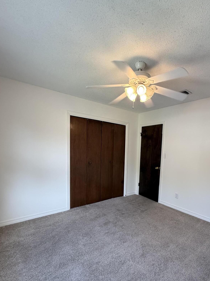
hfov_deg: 70.2
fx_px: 146
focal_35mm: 18
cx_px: 134
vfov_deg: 87.0
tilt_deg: -3.5
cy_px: 164
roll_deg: -2.3
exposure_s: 1/120
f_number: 2.2
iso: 200
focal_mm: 2.22
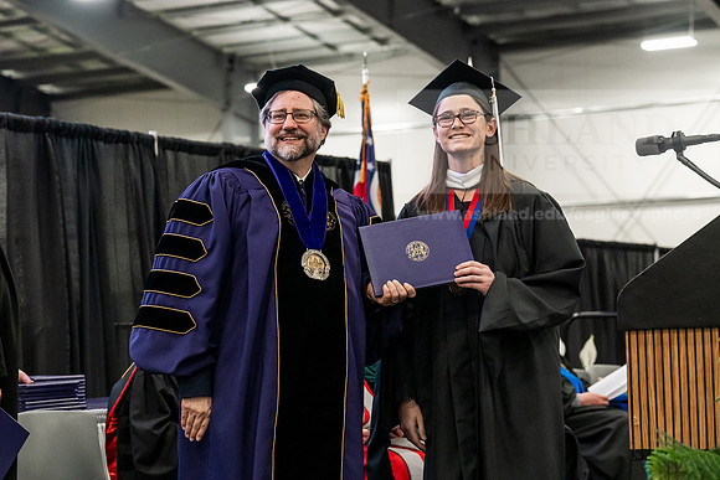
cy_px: 240
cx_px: 360
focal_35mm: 86
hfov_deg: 23.6
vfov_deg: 15.9
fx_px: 1720
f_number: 5
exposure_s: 1/250
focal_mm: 86
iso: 6400
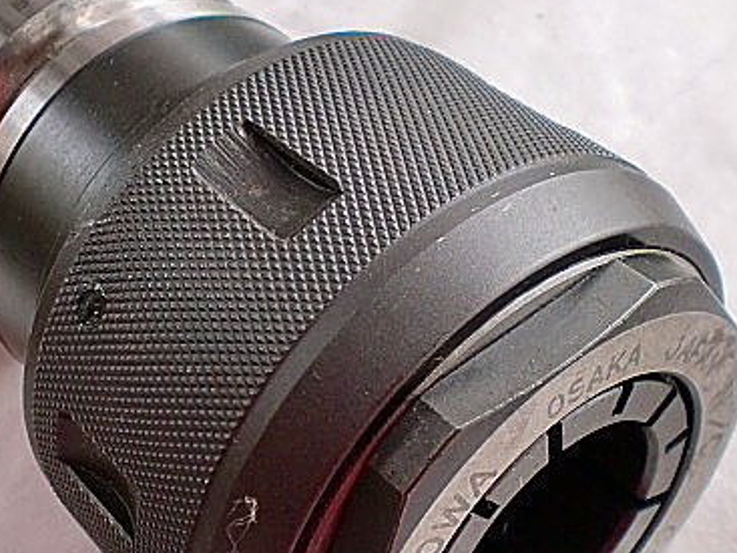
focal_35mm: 61
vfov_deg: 23.9
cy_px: 362
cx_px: 195
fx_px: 1298
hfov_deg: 31.2
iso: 125
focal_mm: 6.3
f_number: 3.1
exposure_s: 1/60
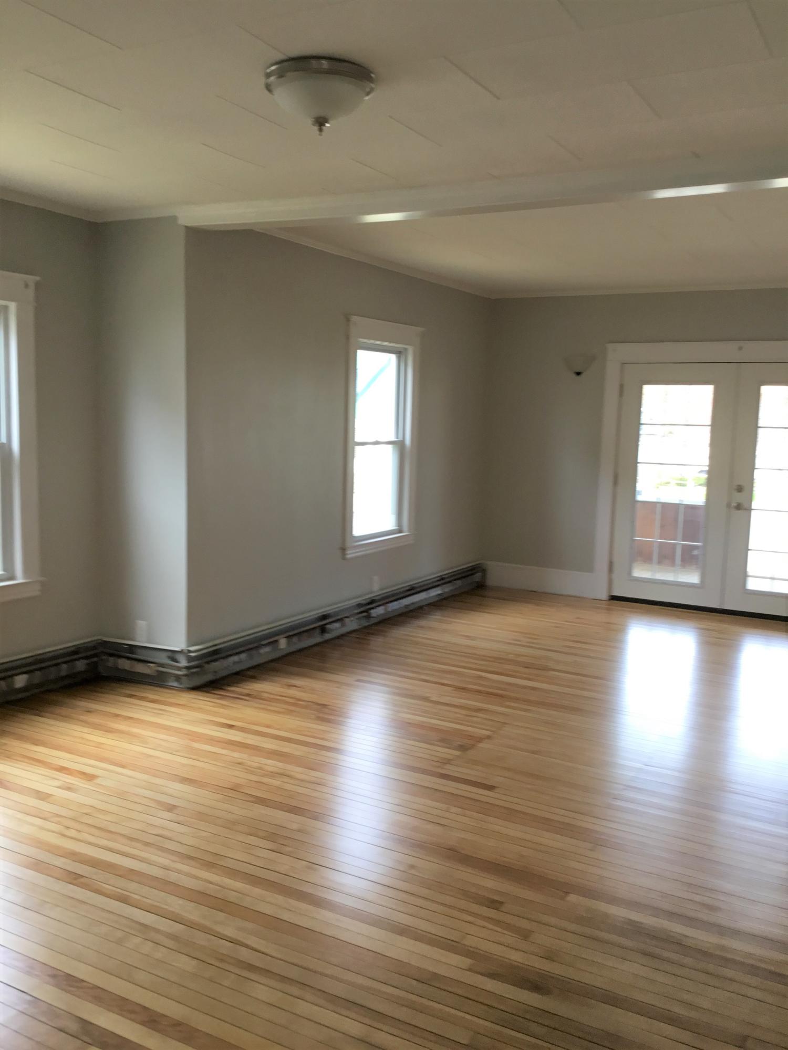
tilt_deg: -6.3
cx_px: 394
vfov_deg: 58.4
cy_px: 525
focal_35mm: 31
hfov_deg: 45.4
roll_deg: +0.3
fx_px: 941
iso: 32
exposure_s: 1/60
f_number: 2.4
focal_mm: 3.3
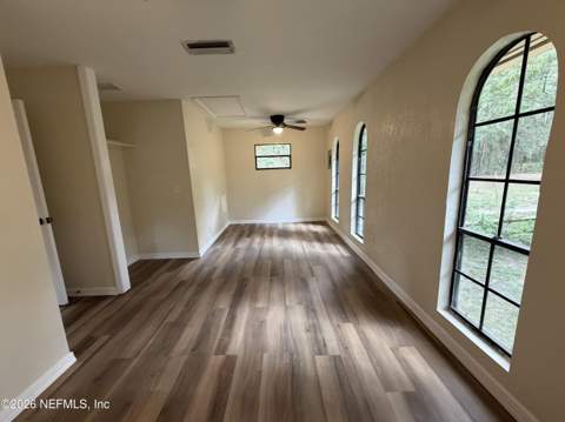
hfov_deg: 102.1
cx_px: 282
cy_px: 211
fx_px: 228
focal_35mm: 14
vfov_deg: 85.6
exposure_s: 1/60
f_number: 2.2
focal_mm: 2.22
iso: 320
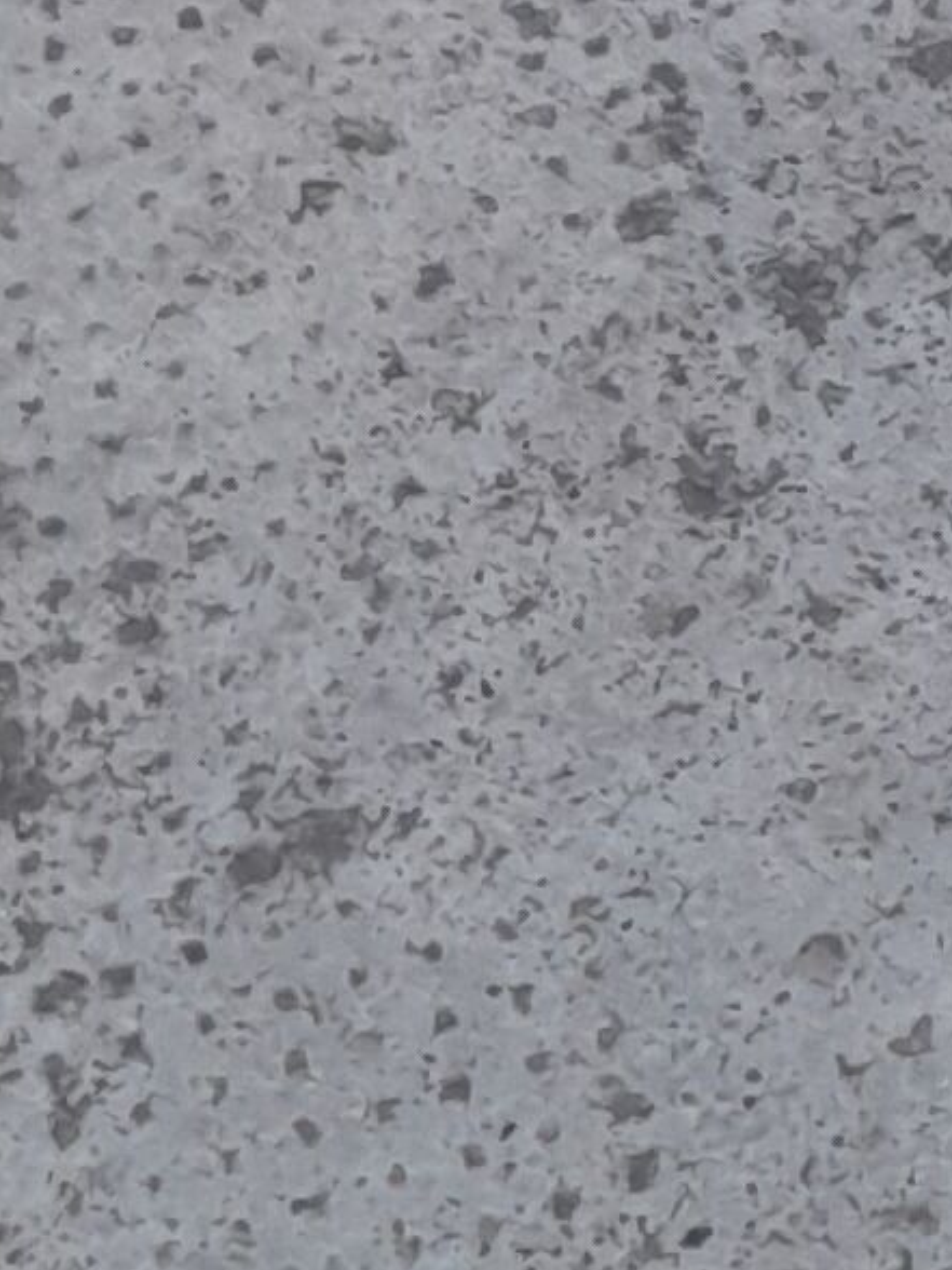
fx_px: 6234
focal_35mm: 170
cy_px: -1978
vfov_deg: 9.9
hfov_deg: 8.2
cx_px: 2027
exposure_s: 1/100
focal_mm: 4.6
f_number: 2
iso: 32
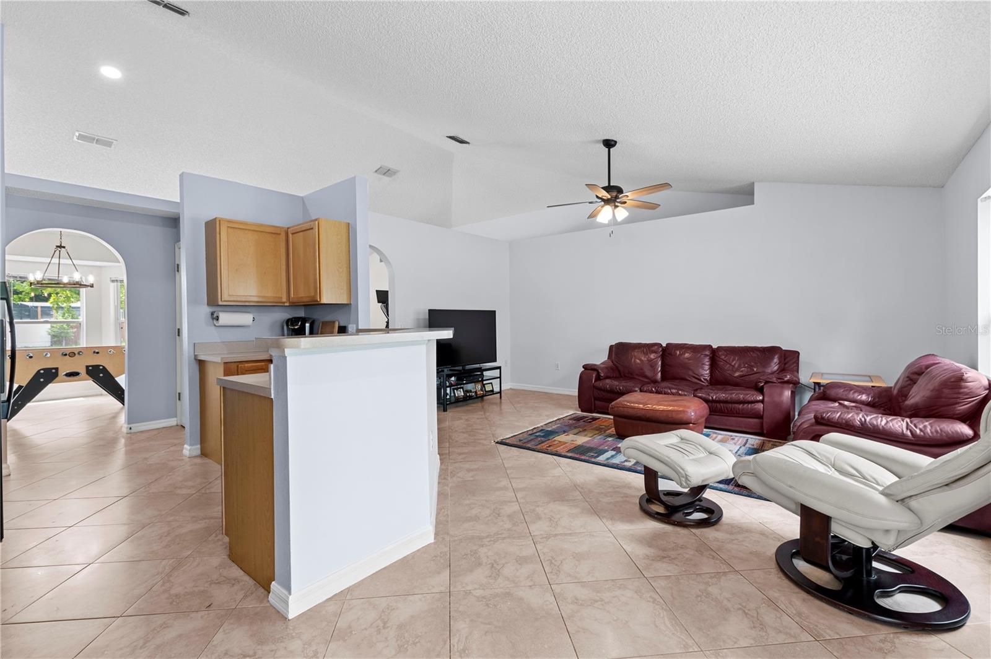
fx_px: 413
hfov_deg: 100.4
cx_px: 496
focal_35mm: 15
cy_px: 330
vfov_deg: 77.2
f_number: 9
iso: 200
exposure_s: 1/2
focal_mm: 10
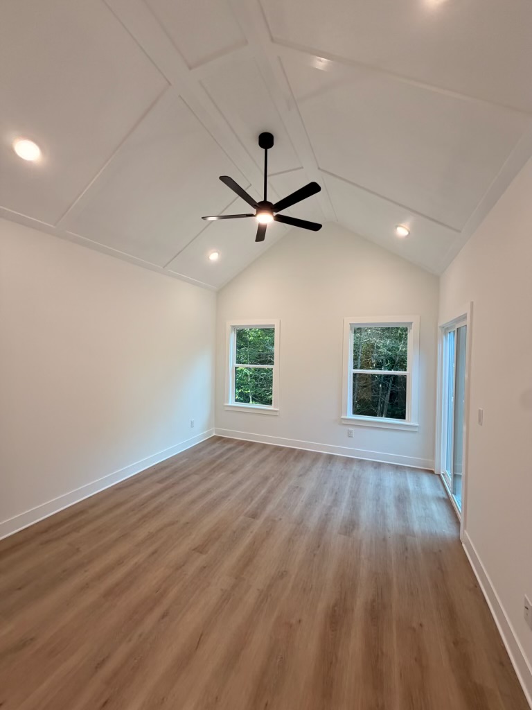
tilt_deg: +1.4
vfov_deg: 102.1
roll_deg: -0.3
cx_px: 266
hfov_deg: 85.7
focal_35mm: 14
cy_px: 355
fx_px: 287
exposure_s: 1/111
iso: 125
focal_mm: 2.22
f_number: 2.2
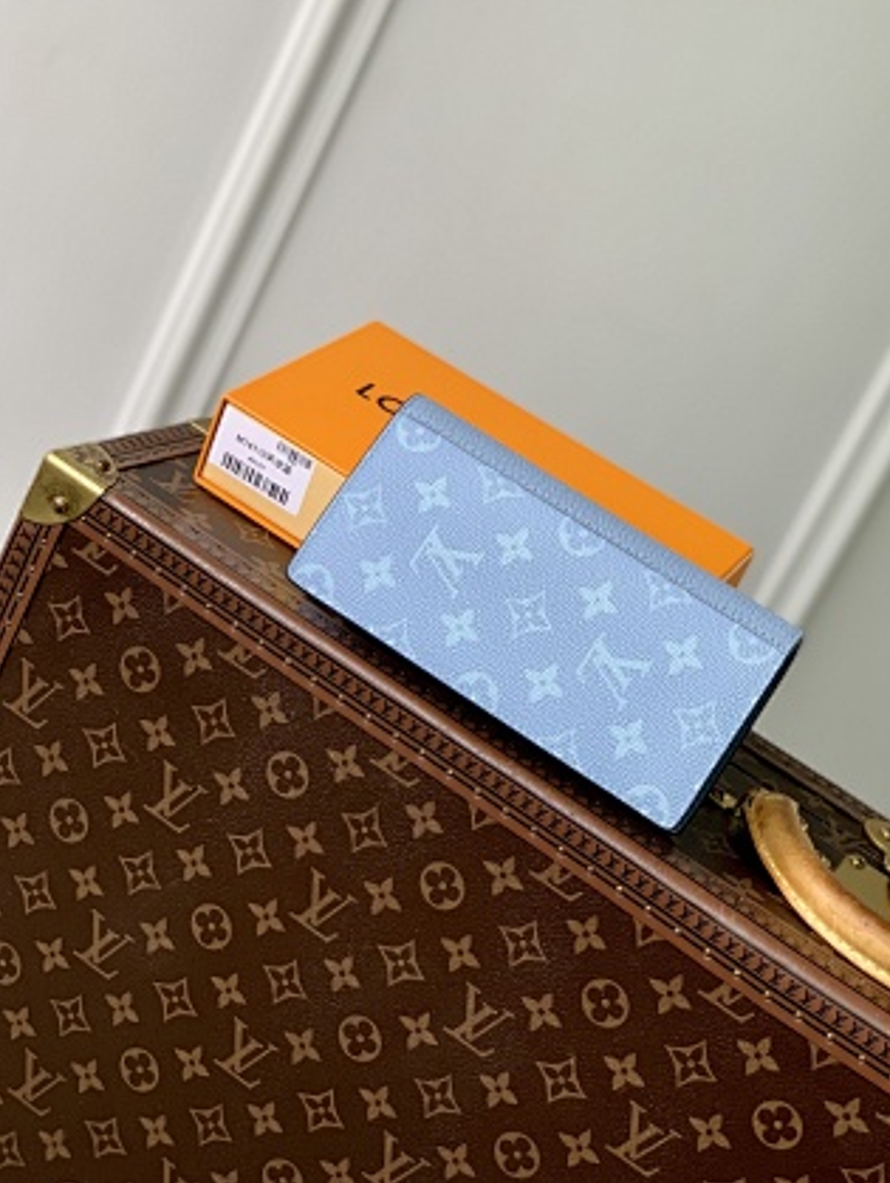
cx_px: 513
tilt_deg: -17.1
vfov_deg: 31.1
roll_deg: -27.0
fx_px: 2122
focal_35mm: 62
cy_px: 486
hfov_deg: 23.7
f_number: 2.4
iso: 25
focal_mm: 6
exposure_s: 1/122
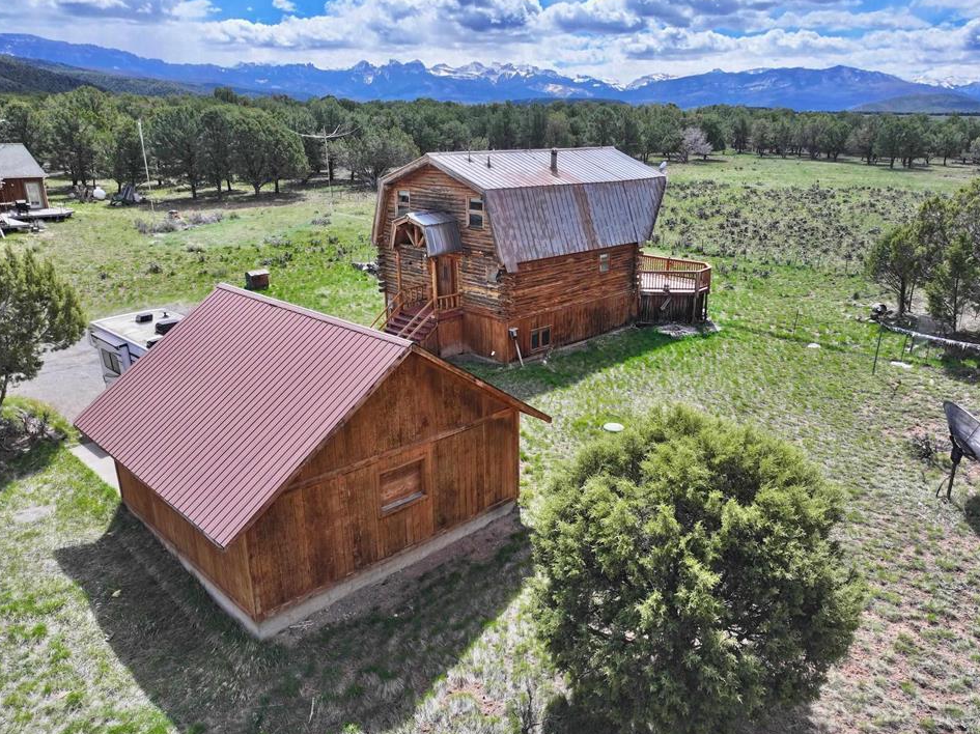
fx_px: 736
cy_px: 389
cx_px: 521
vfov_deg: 53.0
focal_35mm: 26
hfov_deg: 67.3
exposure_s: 1/3200
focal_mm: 12.29
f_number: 2.8
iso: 330
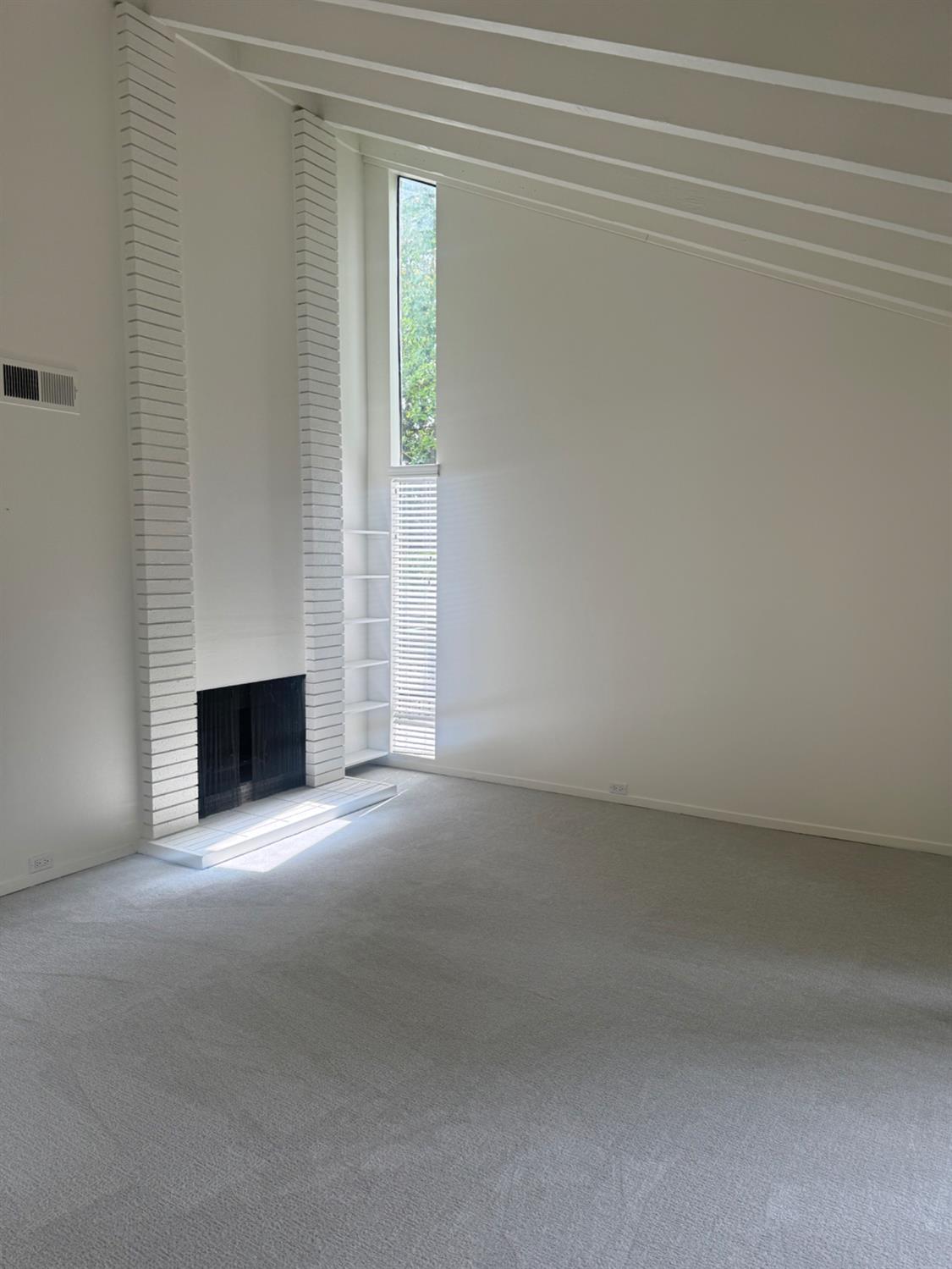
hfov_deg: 56.8
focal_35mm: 24
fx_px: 880
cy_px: 634
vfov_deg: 71.6
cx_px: 476
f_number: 1.78
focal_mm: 6.76
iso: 100
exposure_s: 1/788
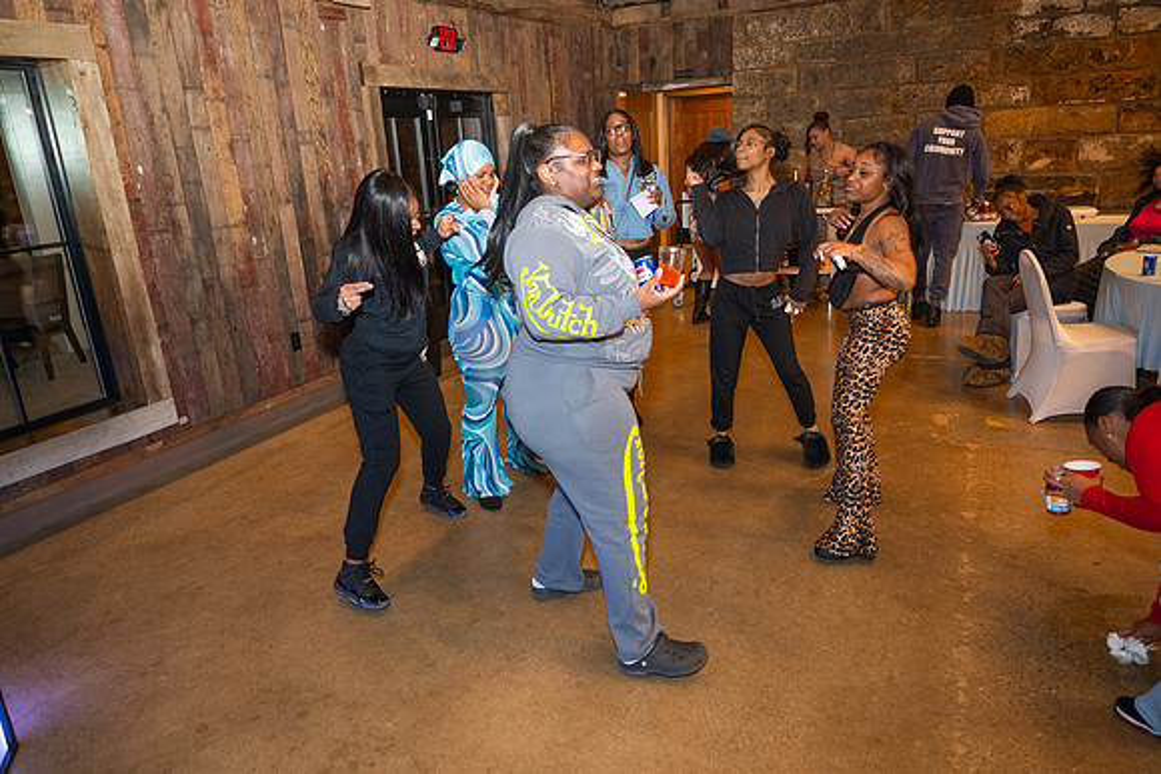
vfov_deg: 53.2
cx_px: 580
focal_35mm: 24
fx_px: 774
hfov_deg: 73.7
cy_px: 387
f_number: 2.8
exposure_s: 1/125
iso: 1250
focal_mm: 24
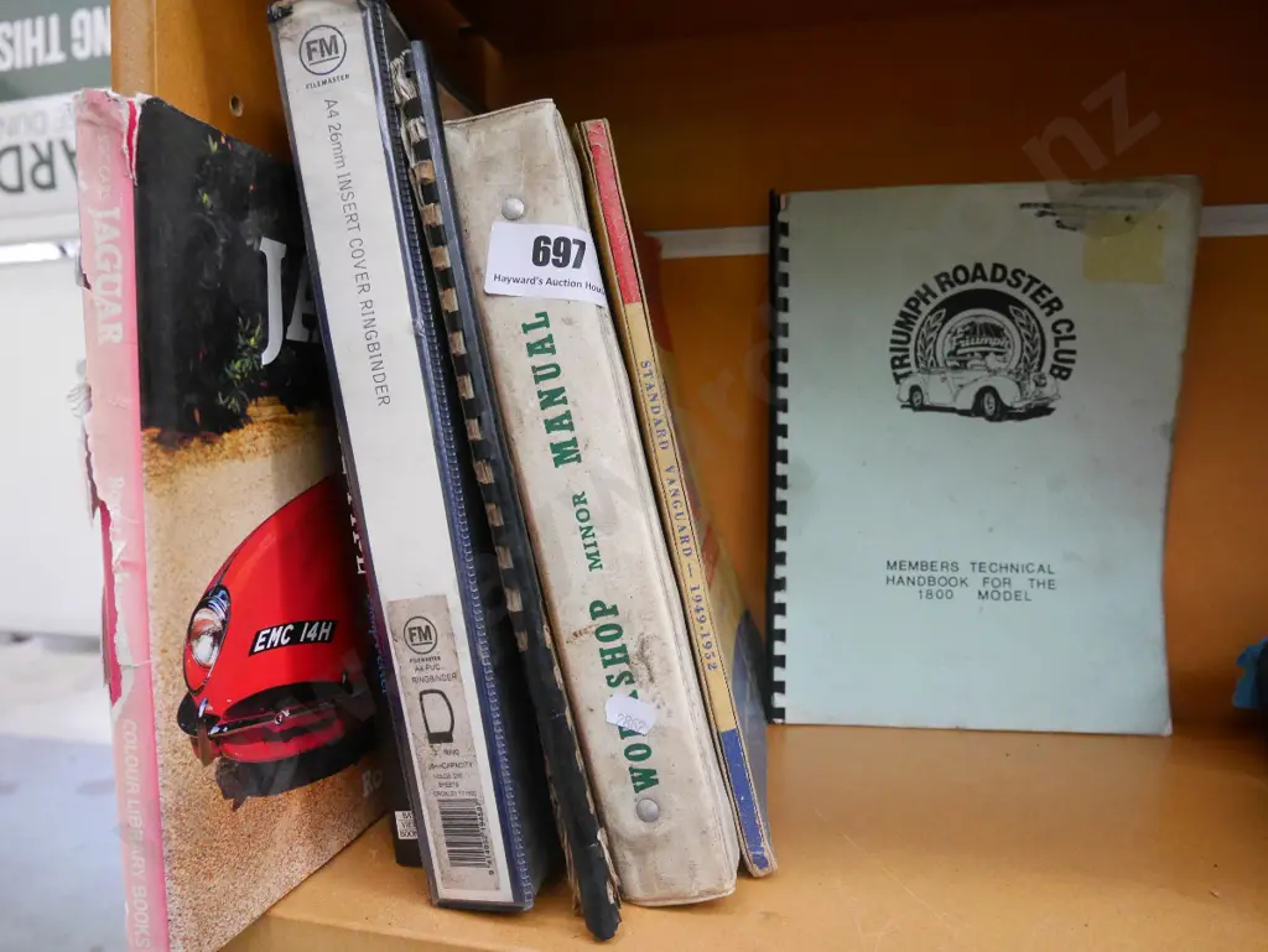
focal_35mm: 24
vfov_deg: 56.9
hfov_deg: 71.6
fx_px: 880
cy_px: 476
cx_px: 634
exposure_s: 1/30
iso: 3200
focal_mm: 12
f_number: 4
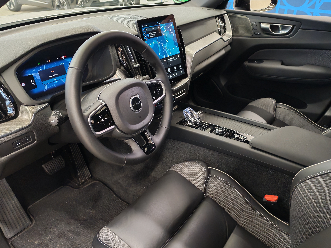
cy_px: 124
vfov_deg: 46.8
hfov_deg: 60.0
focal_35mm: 30
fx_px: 287
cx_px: 166
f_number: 1.9
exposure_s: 1/50
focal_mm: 6.12
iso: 1600
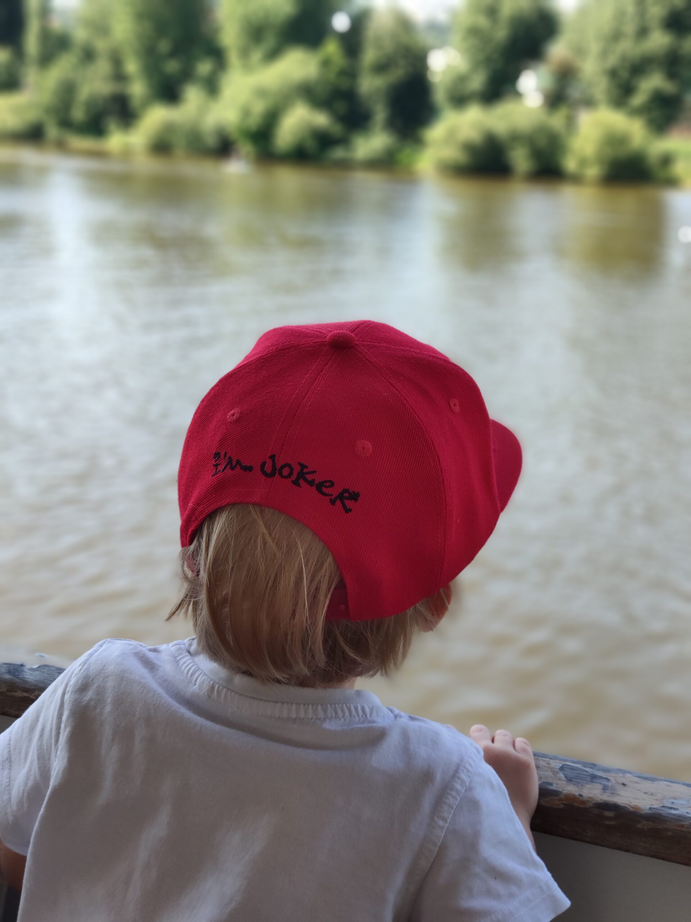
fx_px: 692
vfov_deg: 67.3
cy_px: 461
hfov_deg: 53.1
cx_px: 346
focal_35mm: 26
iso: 100
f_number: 2.4
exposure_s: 1/172
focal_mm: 5.2
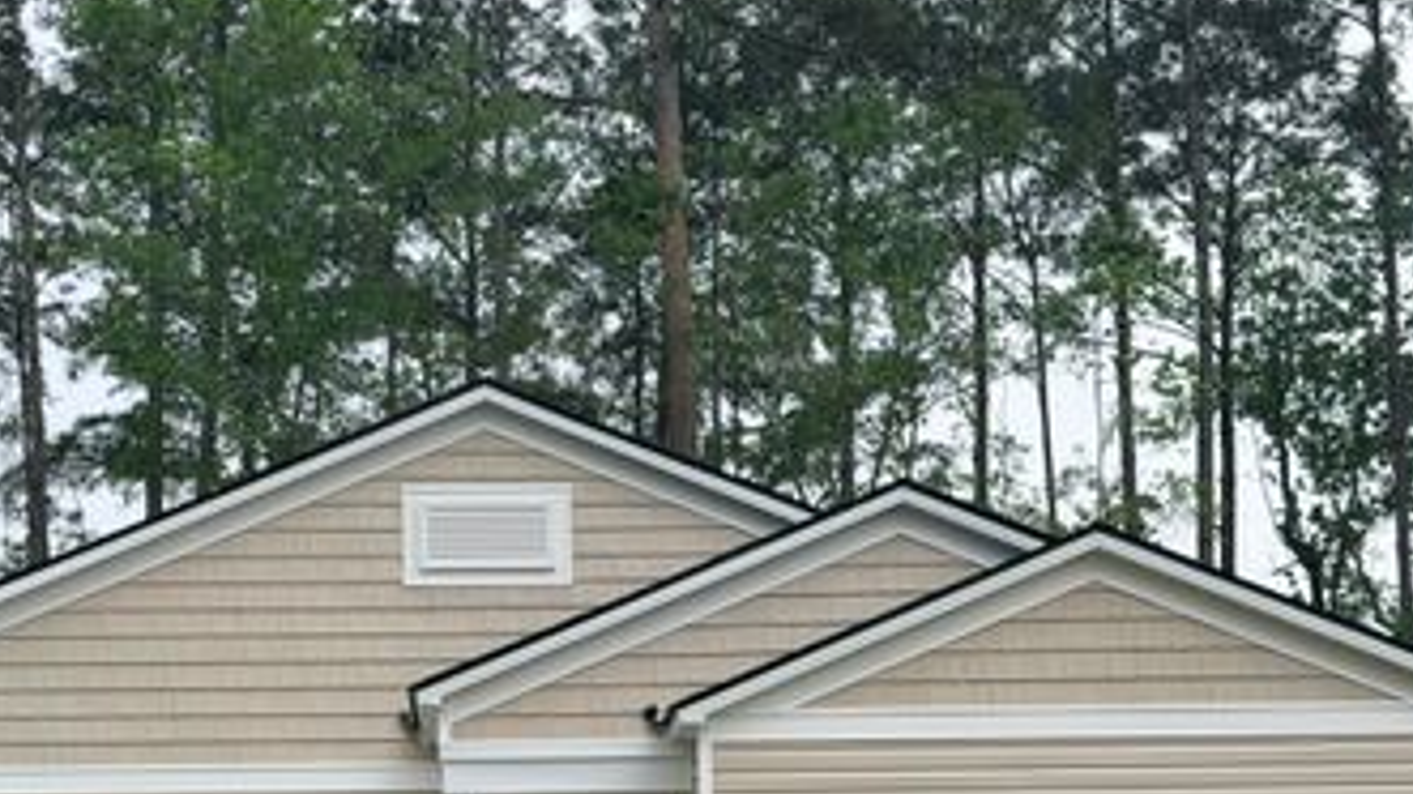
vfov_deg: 15.1
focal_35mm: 79
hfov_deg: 26.8
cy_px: 736
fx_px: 2959
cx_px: 563
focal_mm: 6.76
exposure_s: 1/1543
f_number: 1.78
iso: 64
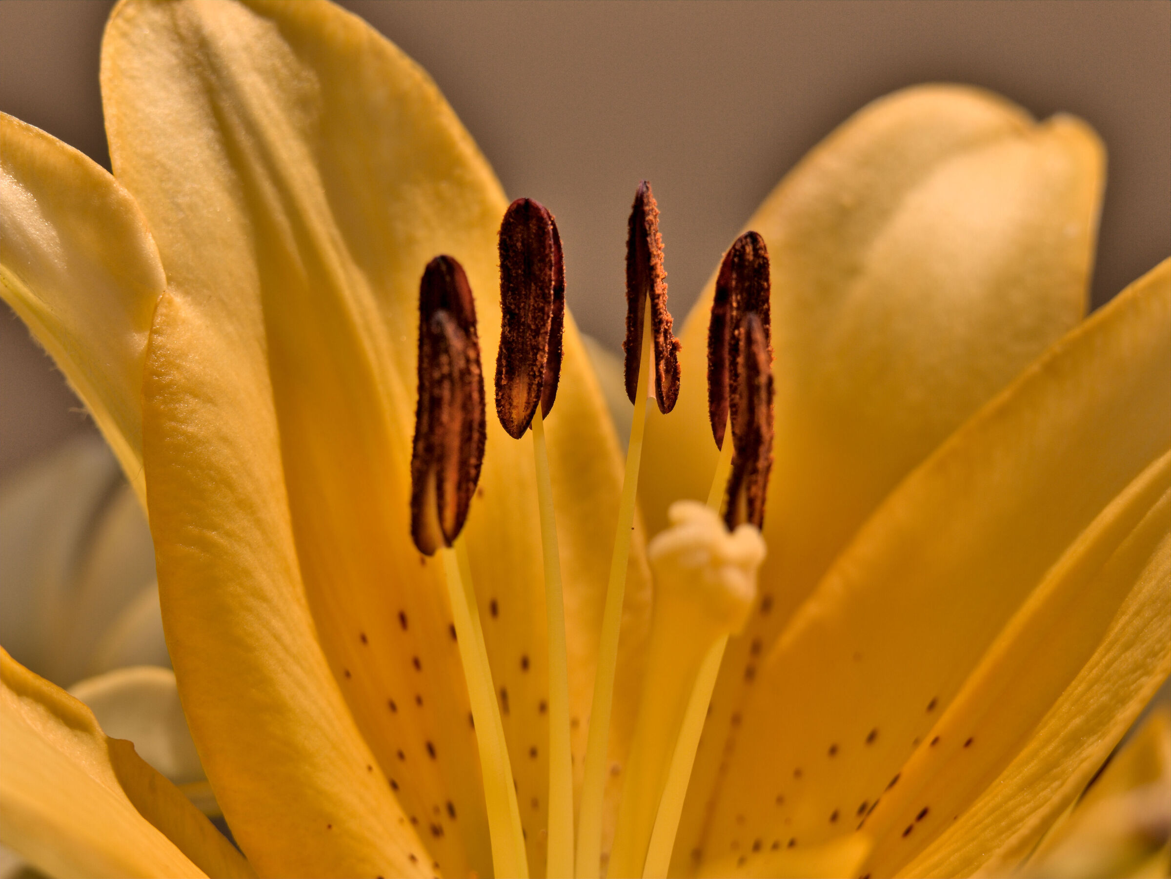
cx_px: 586
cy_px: 440
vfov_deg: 16.4
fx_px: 3045
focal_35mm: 90
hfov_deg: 21.8
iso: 100
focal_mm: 45
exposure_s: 1/640
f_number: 5.6
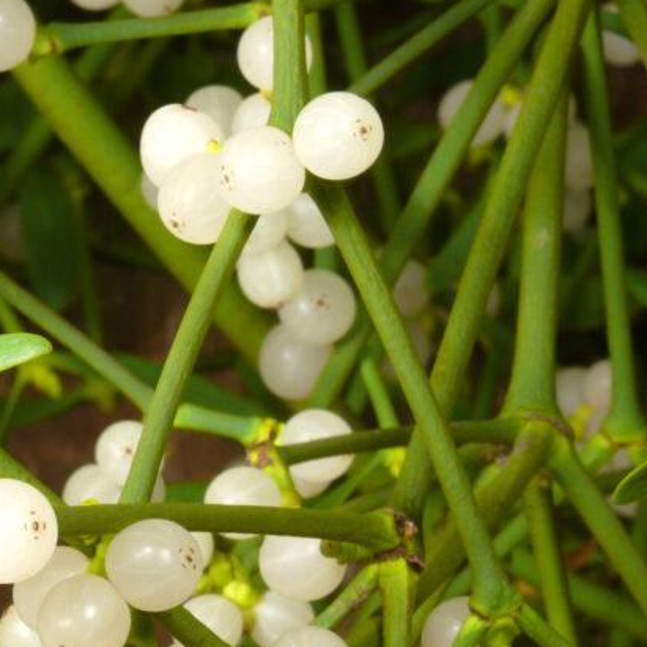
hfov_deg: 6.9
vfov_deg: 6.9
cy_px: 468
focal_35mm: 253
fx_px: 5350
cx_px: -60
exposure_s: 1/1.6
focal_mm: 24.3
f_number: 11
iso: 100
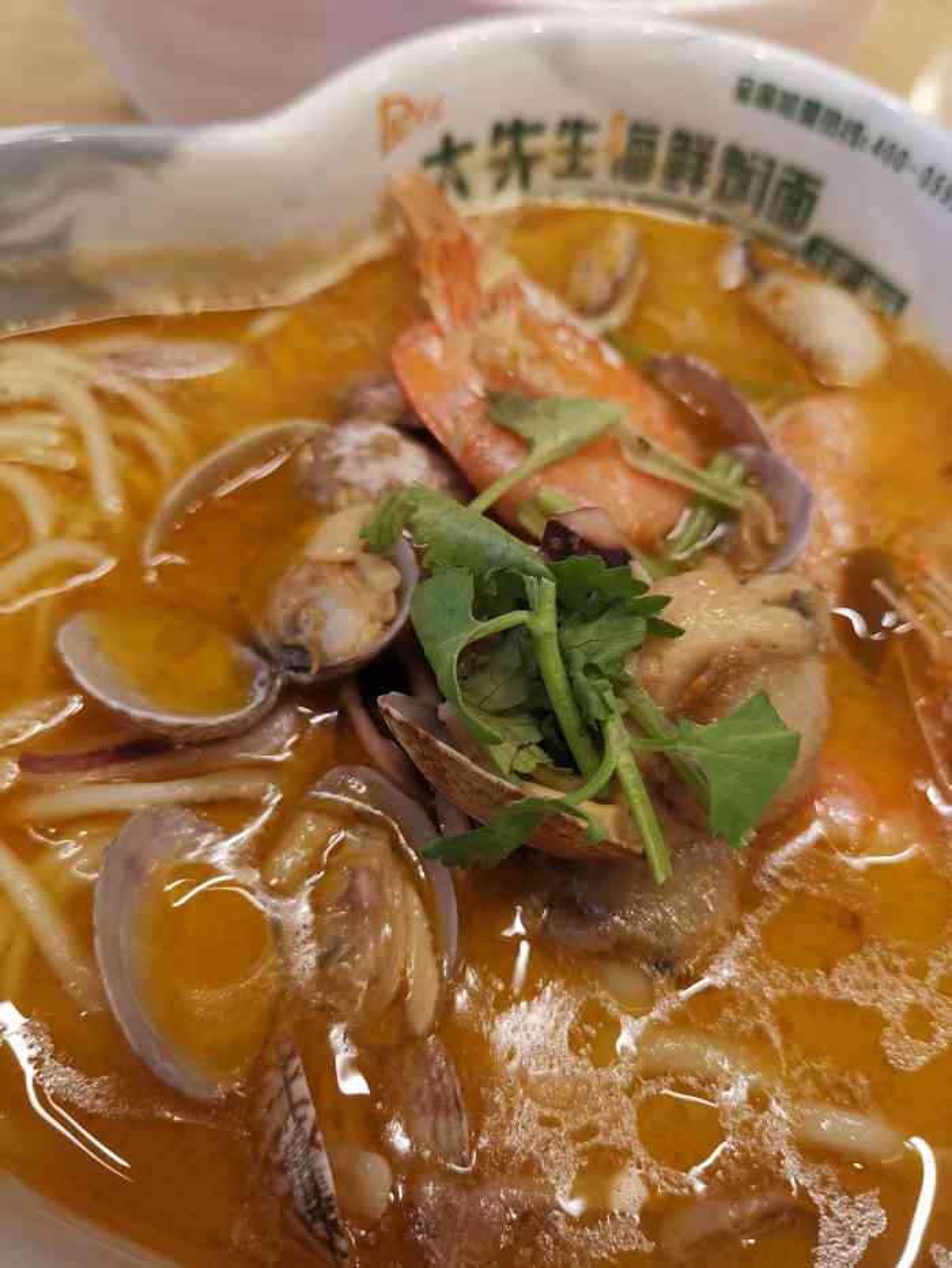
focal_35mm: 27
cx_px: 476
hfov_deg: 51.4
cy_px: 634
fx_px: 990
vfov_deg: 65.3
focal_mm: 4.75
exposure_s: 1/100
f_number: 1.8
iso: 200
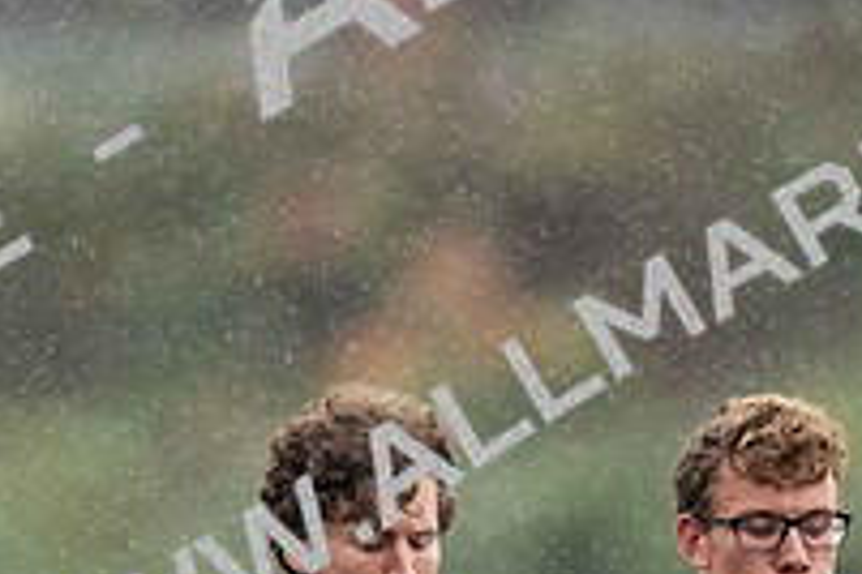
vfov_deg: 0.8
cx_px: 480
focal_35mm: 1734
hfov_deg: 1.2
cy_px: 747
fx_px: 41516
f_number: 4
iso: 5000
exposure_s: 1/2500
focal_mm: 600
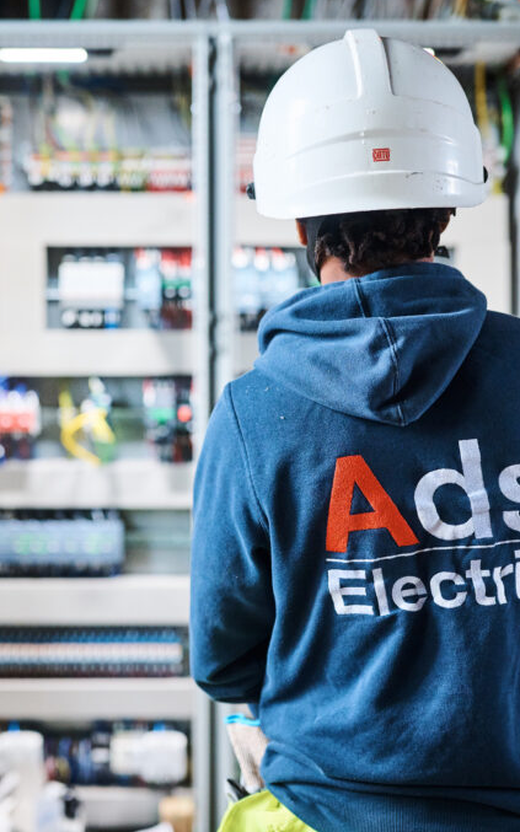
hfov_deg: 23.9
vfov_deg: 37.5
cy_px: 416
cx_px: 207
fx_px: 1225
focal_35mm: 54
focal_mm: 35
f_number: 1.8
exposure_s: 1/800
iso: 800
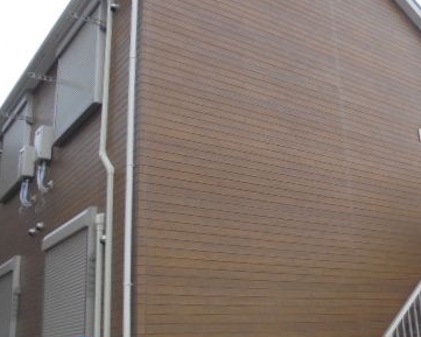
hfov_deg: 40.7
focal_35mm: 45
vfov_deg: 33.4
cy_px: 180
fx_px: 561
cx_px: 278
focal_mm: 4.6
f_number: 3.5
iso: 100
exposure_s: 1/50
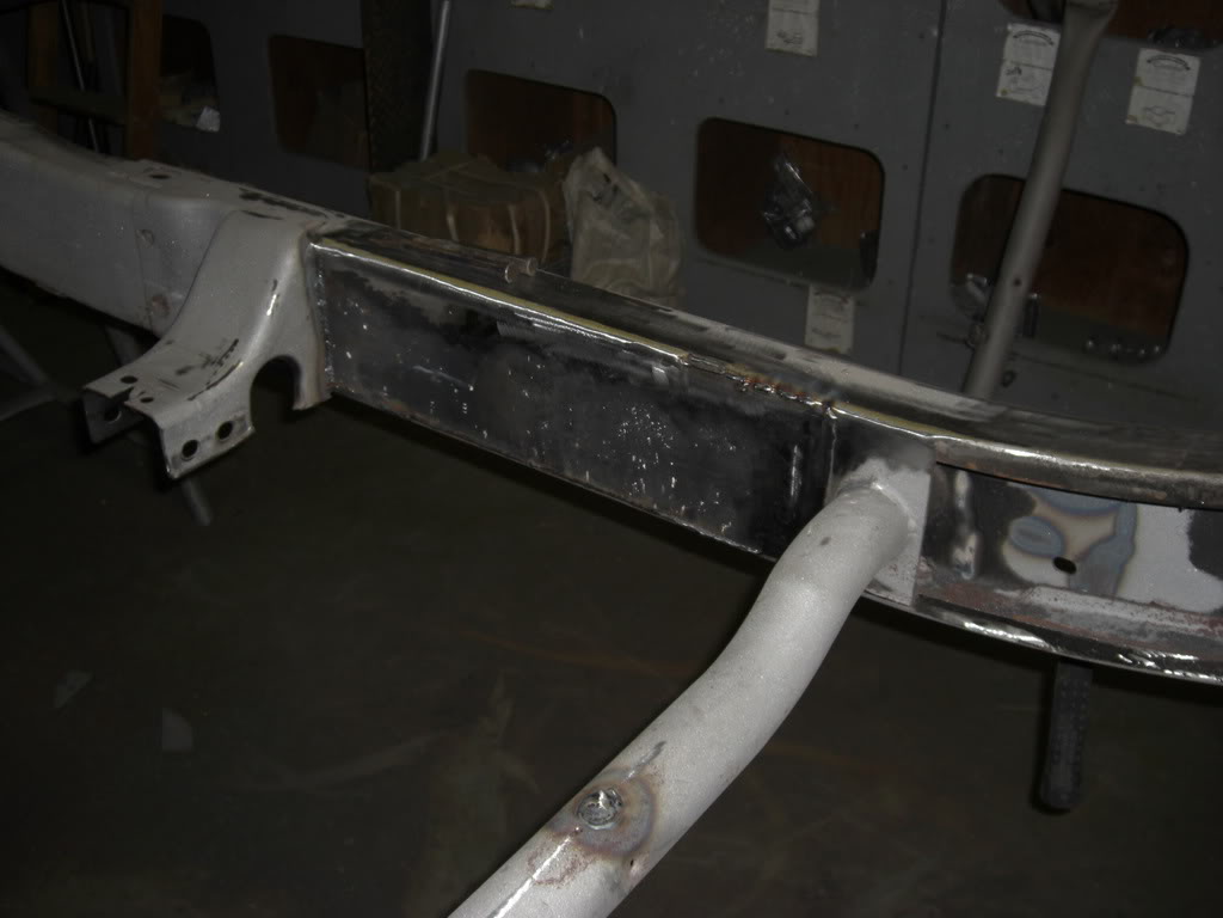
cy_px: 459
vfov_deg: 37.7
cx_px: 612
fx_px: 1343
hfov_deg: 49.0
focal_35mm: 38
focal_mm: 7.9
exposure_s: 1/30
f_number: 2.8
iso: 100
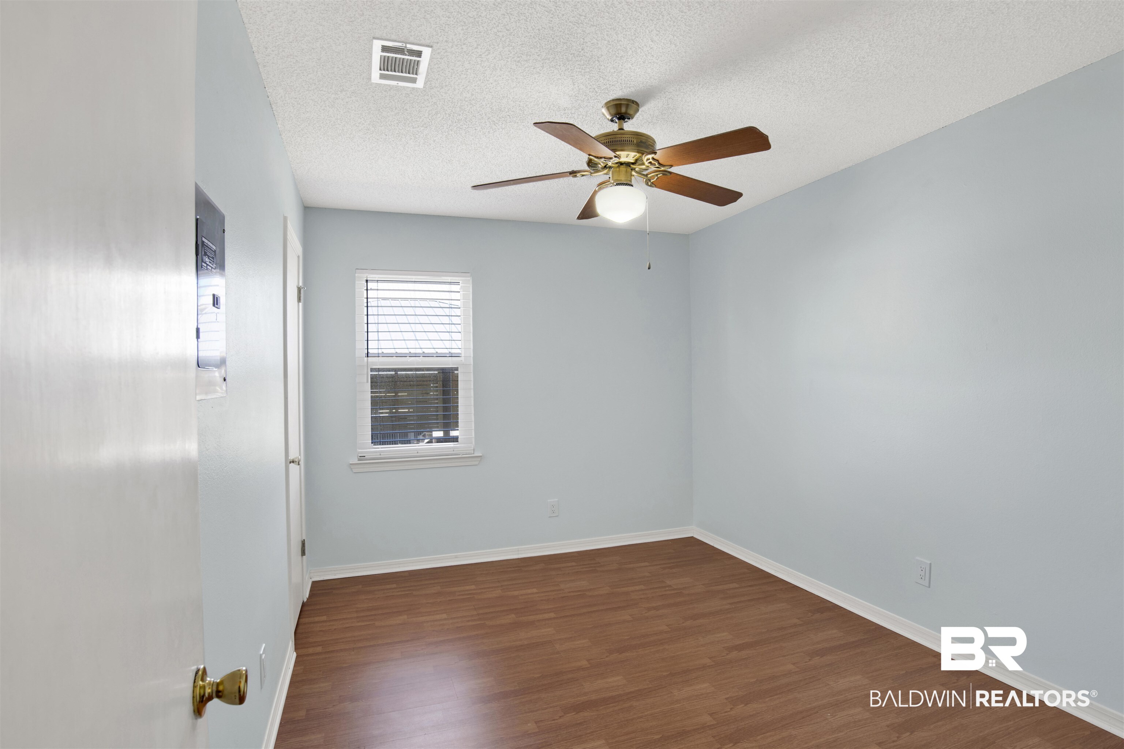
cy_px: 374
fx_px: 562
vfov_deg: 67.4
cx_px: 562
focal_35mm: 18
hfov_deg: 90.0
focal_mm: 18
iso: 200
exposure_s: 1/5
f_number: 11
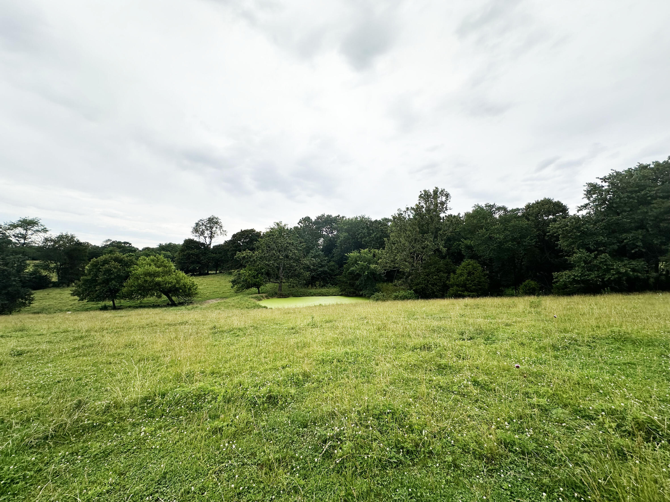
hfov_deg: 102.1
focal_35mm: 14
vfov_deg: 85.7
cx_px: 335
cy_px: 251
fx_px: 271
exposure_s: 1/1531
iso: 50
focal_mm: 2.22
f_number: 2.2
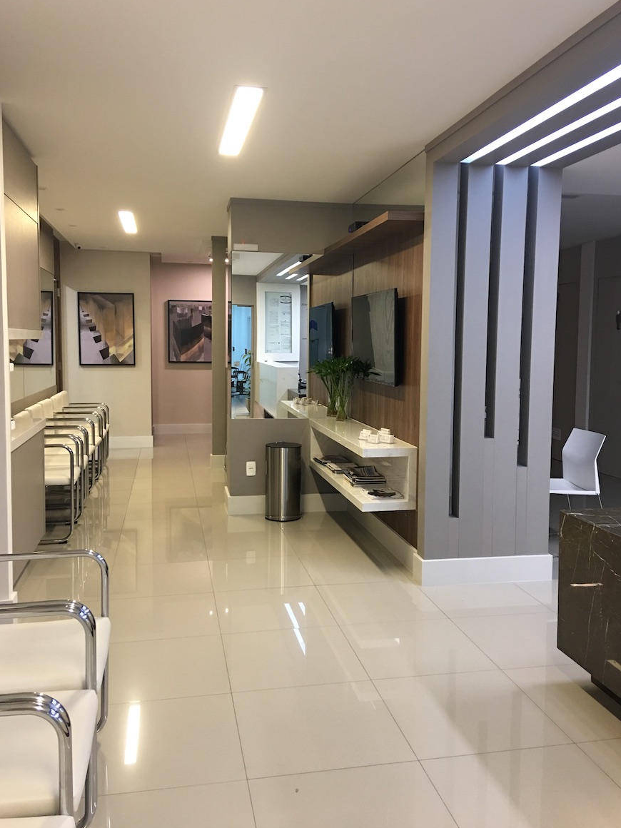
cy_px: 402
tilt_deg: -4.0
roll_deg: -0.5
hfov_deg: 46.8
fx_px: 718
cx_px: 309
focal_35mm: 30
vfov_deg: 60.0
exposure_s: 1/15
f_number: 2.2
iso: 50
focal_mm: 4.15
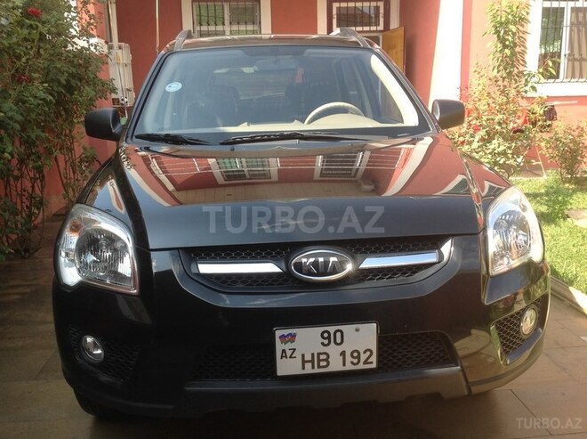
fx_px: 593
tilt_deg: -11.1
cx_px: 294
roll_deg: -0.9
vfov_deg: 40.6
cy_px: 220
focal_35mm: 35
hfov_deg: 52.7
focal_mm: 4.28
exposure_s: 1/329
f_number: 2.4
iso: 50
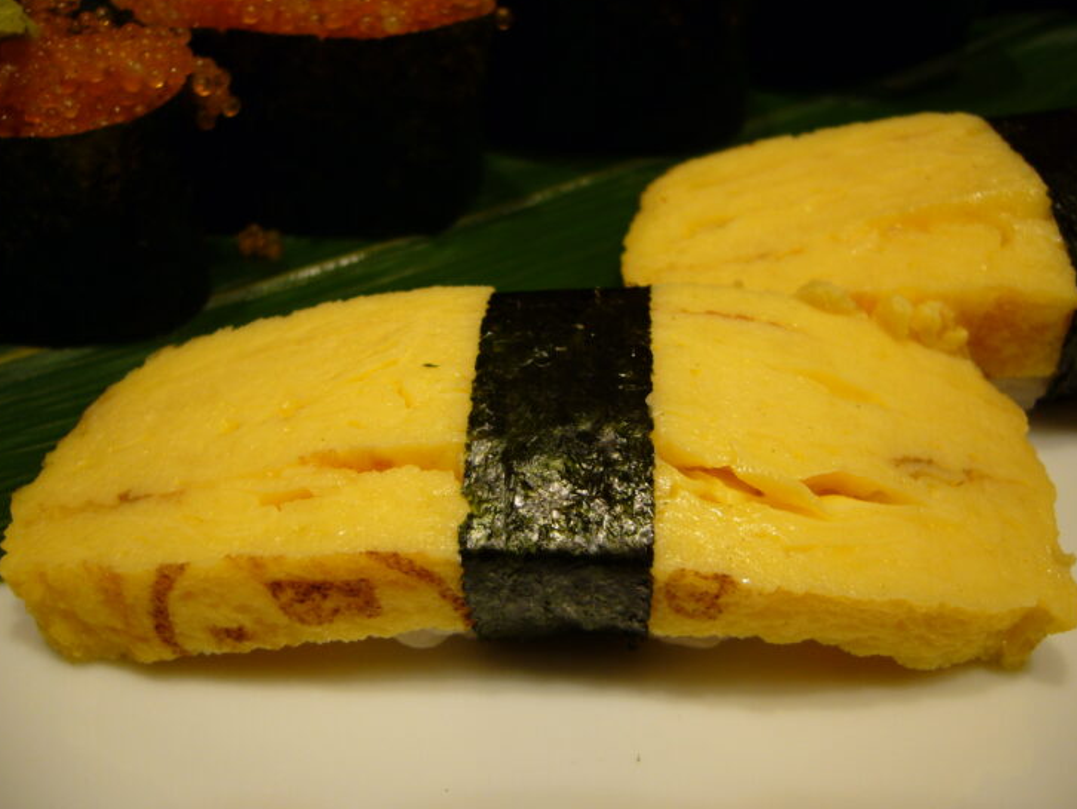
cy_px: 393
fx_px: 1152
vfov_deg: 38.7
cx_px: 547
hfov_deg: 50.1
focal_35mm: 37
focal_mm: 5.8
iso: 80
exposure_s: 1/60
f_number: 2.8
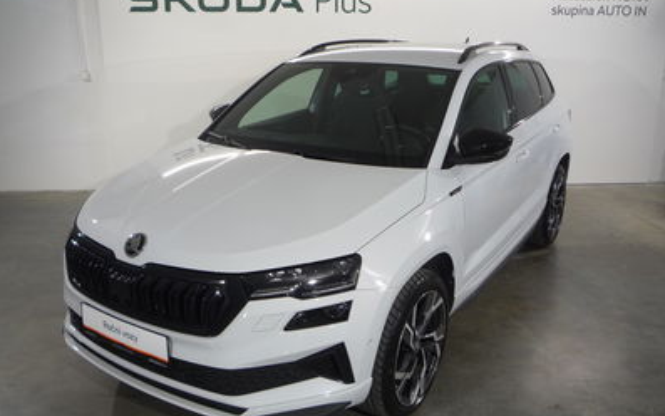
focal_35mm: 32
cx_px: 332
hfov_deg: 59.7
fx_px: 580
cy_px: 213
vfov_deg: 39.4
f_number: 3.3
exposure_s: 1/30
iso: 125
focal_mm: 5.2
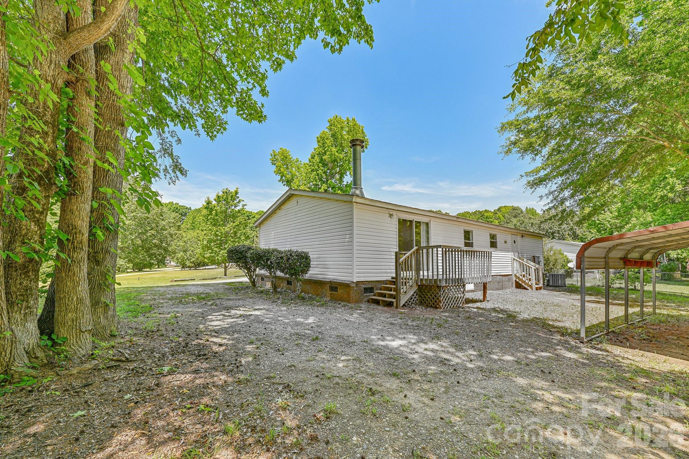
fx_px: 268
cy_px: 230
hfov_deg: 104.3
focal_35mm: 14
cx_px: 344
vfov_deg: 81.2
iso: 100
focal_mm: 14
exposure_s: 1/160
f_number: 8
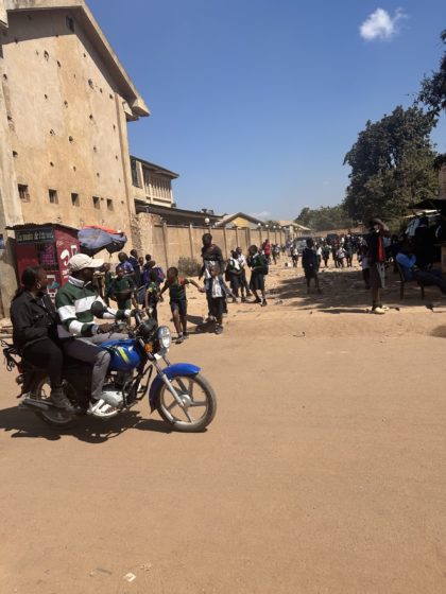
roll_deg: +3.7
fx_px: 447
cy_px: 297
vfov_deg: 67.3
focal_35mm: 26
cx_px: 223
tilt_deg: -6.3
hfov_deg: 53.1
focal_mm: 5.7
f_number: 1.5
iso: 50
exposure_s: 1/5319
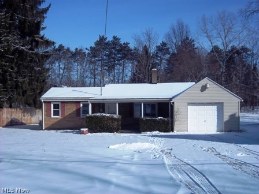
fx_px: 352
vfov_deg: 30.9
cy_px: 97
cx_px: 130
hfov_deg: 40.4
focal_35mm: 47
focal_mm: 8.3
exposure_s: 1/320
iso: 64
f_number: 10.28
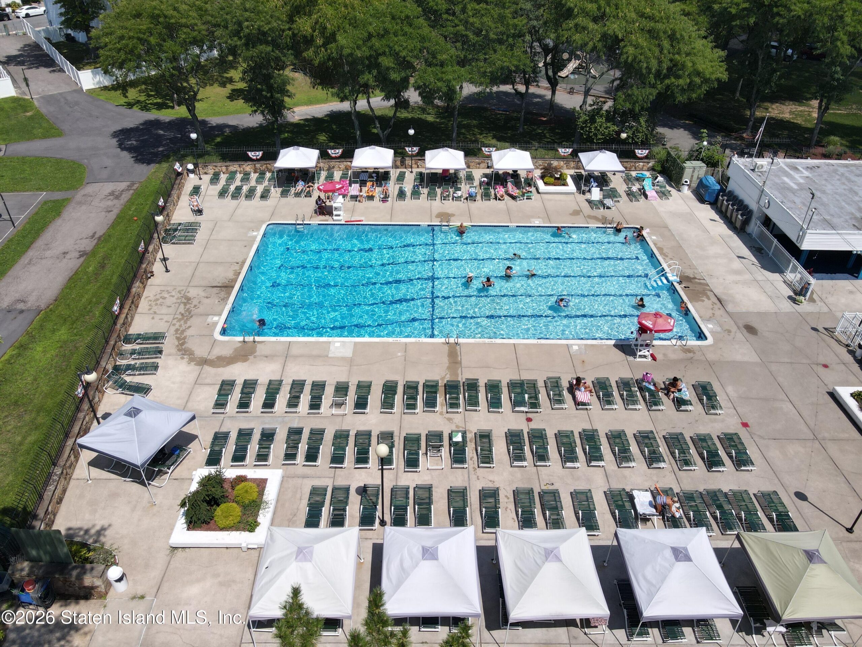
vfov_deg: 56.8
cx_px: 431
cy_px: 324
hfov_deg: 71.6
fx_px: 598
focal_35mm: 24
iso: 110
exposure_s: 1/1250
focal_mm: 4.5
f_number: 2.8
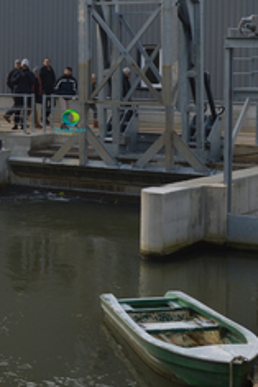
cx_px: 71
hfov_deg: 13.8
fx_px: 1066
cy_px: 122
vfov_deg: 20.5
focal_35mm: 99
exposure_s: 1/200
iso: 100
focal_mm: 26
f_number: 7.1
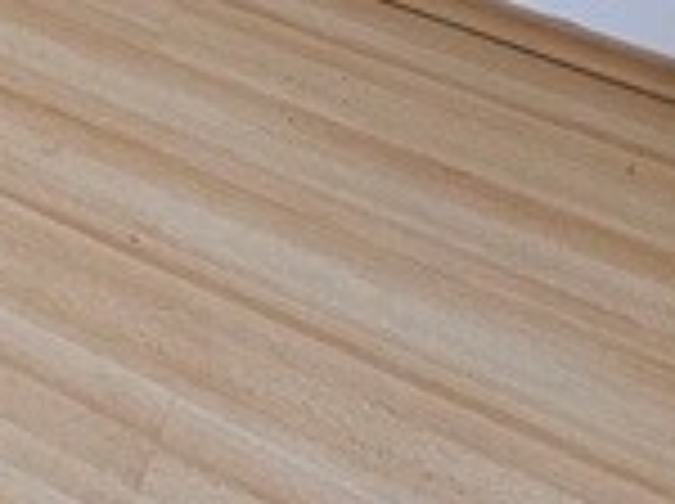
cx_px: -490
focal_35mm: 89
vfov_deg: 13.1
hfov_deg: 18.1
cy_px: -648
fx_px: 1733
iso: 40
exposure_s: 1/50
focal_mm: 1.7
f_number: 2.2
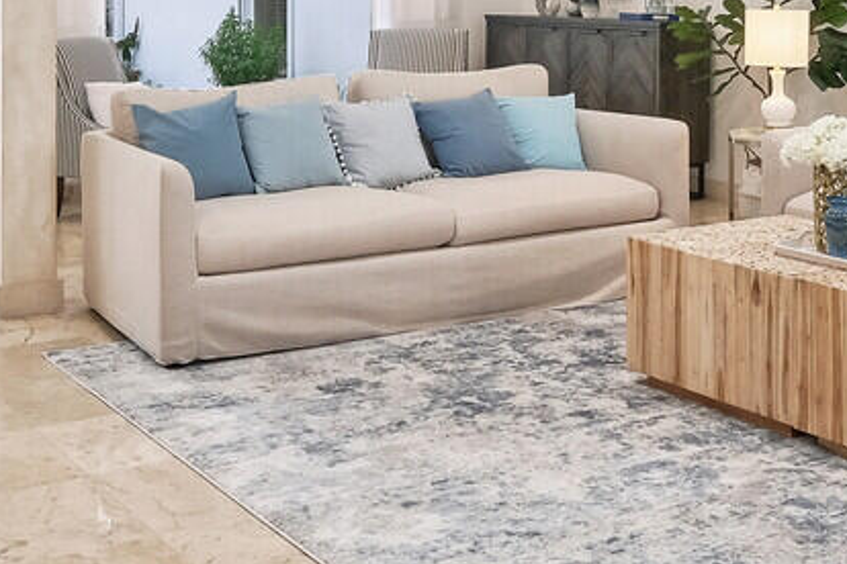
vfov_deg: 22.4
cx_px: 434
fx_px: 1365
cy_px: -10
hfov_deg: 34.5
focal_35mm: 58
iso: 1000
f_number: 11
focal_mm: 10
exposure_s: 1/120
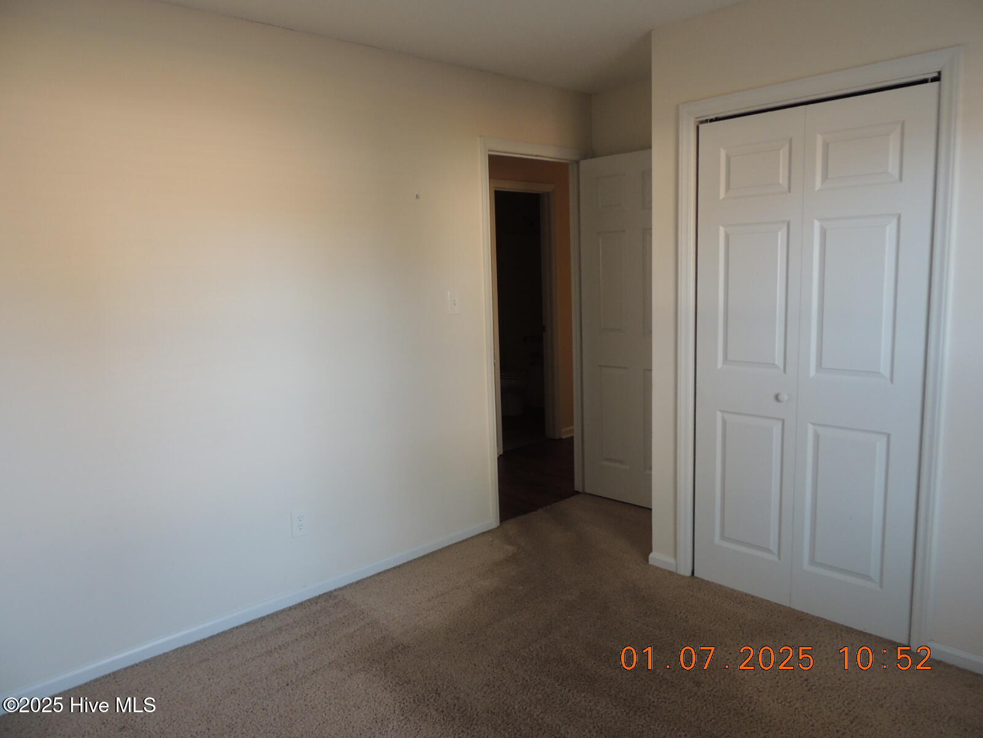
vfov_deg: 56.8
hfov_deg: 71.6
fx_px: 682
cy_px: 369
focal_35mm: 24
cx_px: 492
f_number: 3
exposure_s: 1/30
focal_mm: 4.3
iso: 180
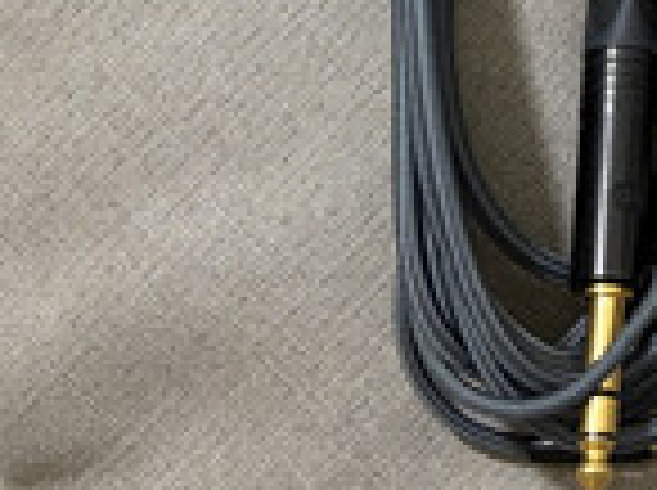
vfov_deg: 11.4
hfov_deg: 16.4
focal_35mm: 114
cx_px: 855
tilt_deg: -75.3
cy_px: -557
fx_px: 2160
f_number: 1.6
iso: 250
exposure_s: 1/60
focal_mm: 5.96
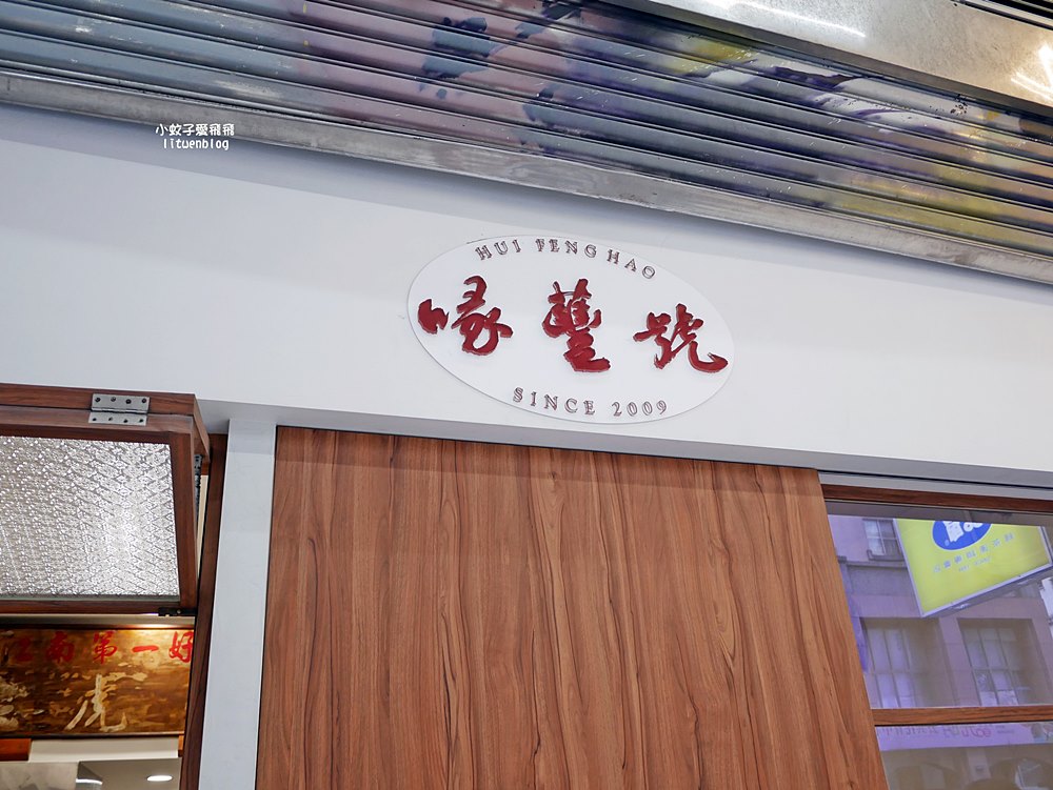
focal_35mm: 28
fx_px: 852
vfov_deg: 49.8
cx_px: 526
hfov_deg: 63.4
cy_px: 395
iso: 320
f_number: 2.5
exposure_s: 1/60
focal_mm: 14
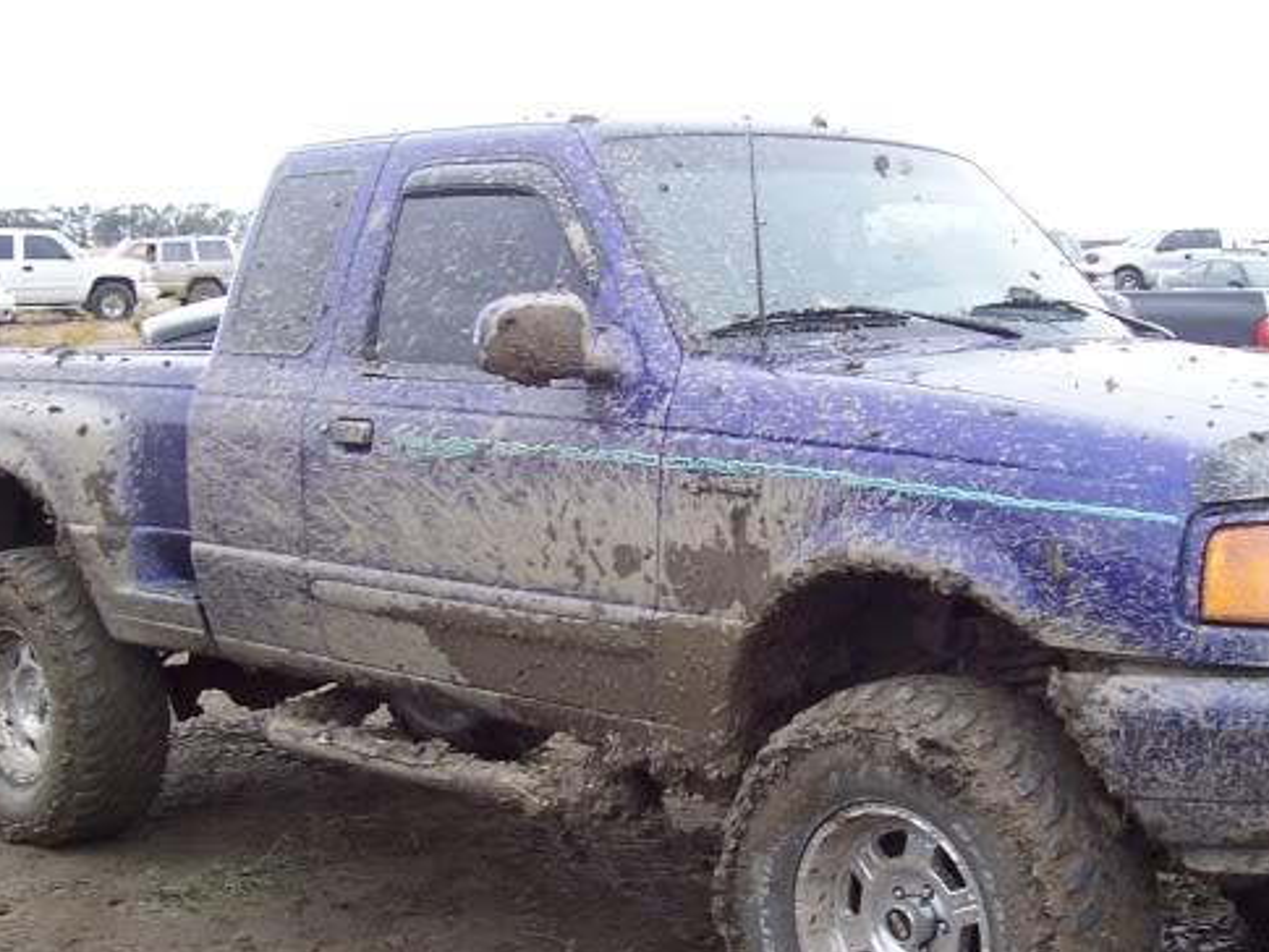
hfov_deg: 31.5
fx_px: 2237
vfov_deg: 24.0
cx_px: 808
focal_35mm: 61
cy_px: 594
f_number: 2.8
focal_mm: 5.6
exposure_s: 1/60
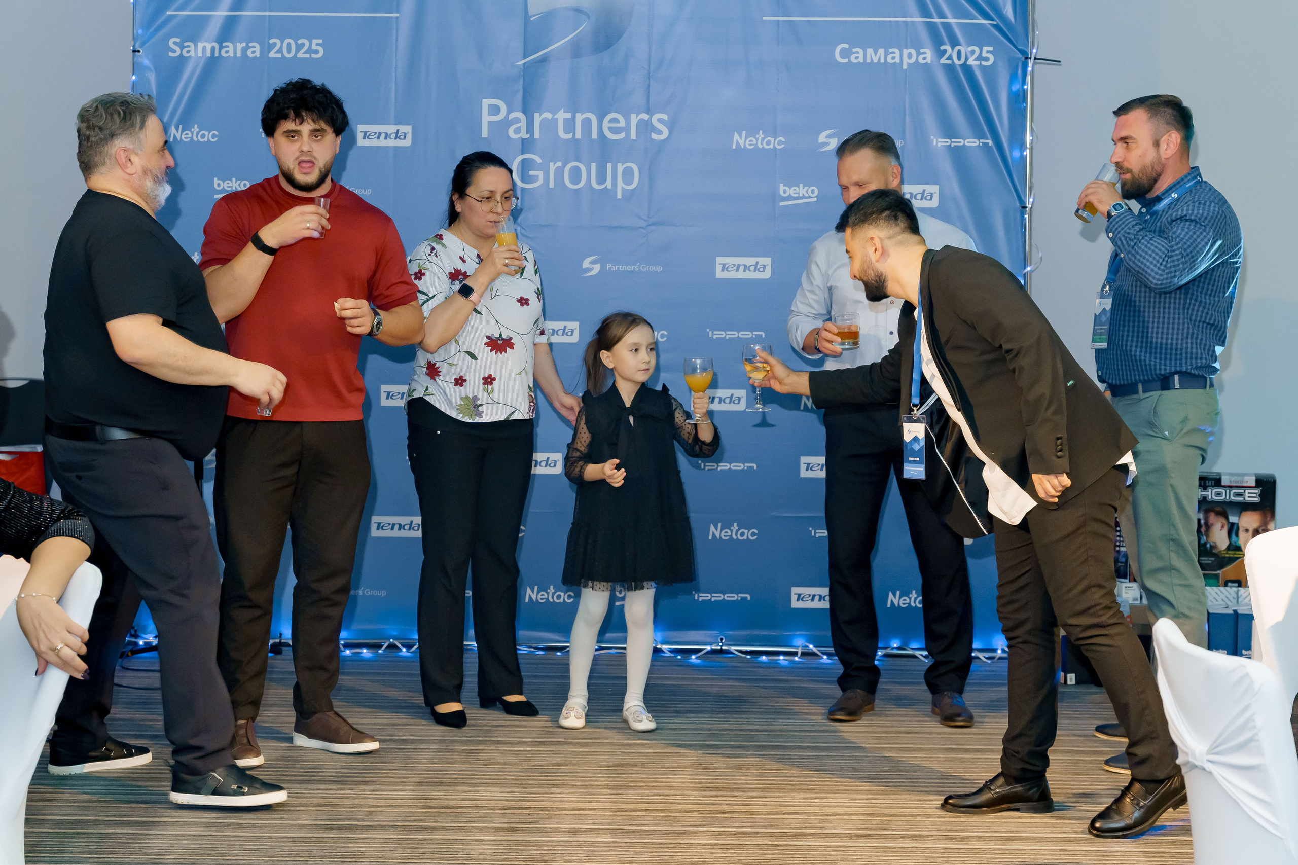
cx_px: 639
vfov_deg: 20.8
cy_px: 432
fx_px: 2353
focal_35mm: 65
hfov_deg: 30.8
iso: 3200
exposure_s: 1/125
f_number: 5
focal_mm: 59
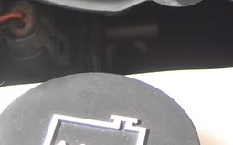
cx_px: 252
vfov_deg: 9.8
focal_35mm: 130
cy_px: -55
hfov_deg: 15.7
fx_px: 825
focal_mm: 8
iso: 200
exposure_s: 1/108
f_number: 2.8
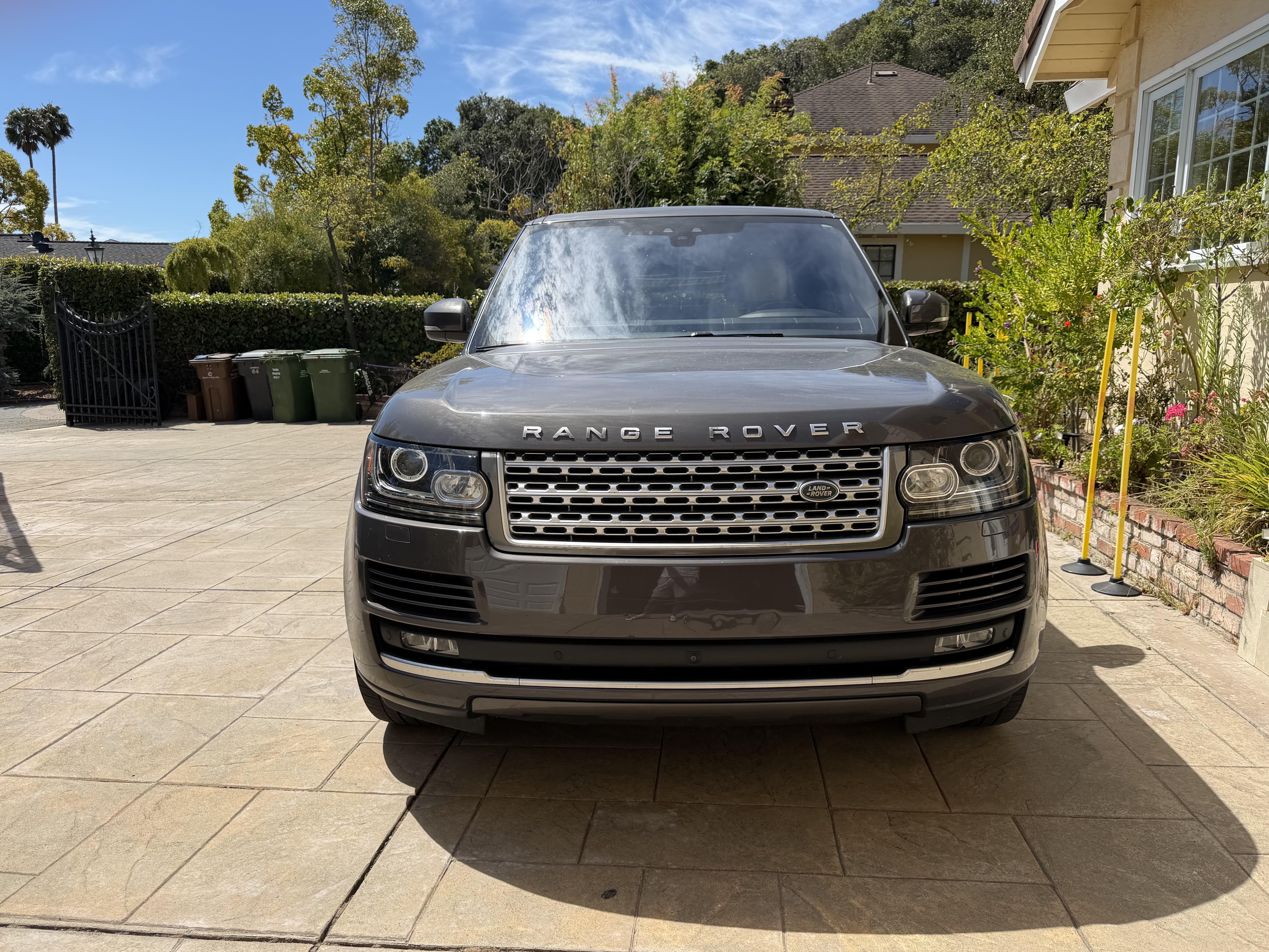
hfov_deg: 69.4
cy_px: 481
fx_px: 916
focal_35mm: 25
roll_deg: +1.0
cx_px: 640
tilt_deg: -8.1
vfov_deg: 54.9
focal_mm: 6.76
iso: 80
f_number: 1.78
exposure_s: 1/4405
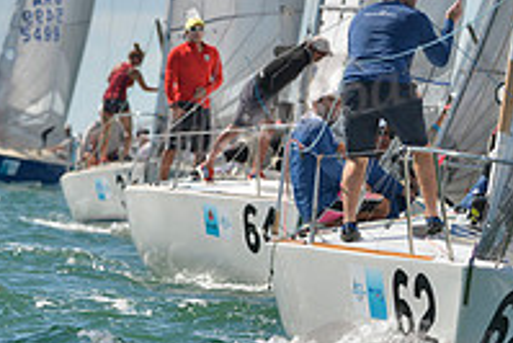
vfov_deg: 1.9
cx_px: 632
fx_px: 10381
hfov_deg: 2.8
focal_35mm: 728
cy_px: 205
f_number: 5.6
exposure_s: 1/1250
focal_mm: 250
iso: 200
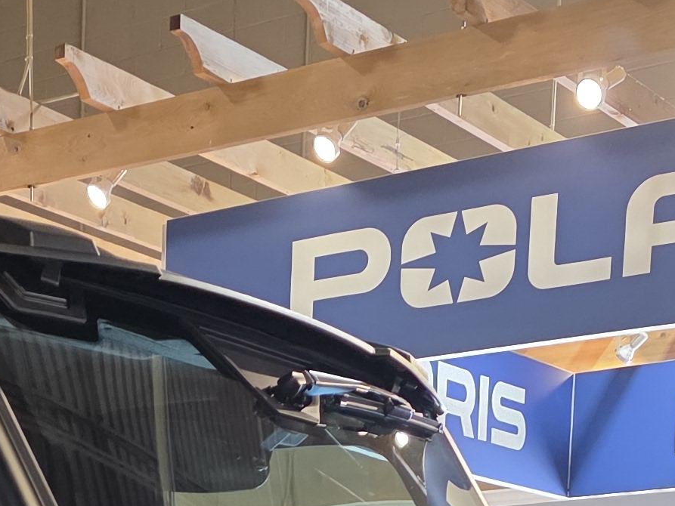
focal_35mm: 103
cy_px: 1114
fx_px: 2009
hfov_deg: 18.4
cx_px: -44
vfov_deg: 12.2
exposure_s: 1/120
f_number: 1.7
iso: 800
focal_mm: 6.3
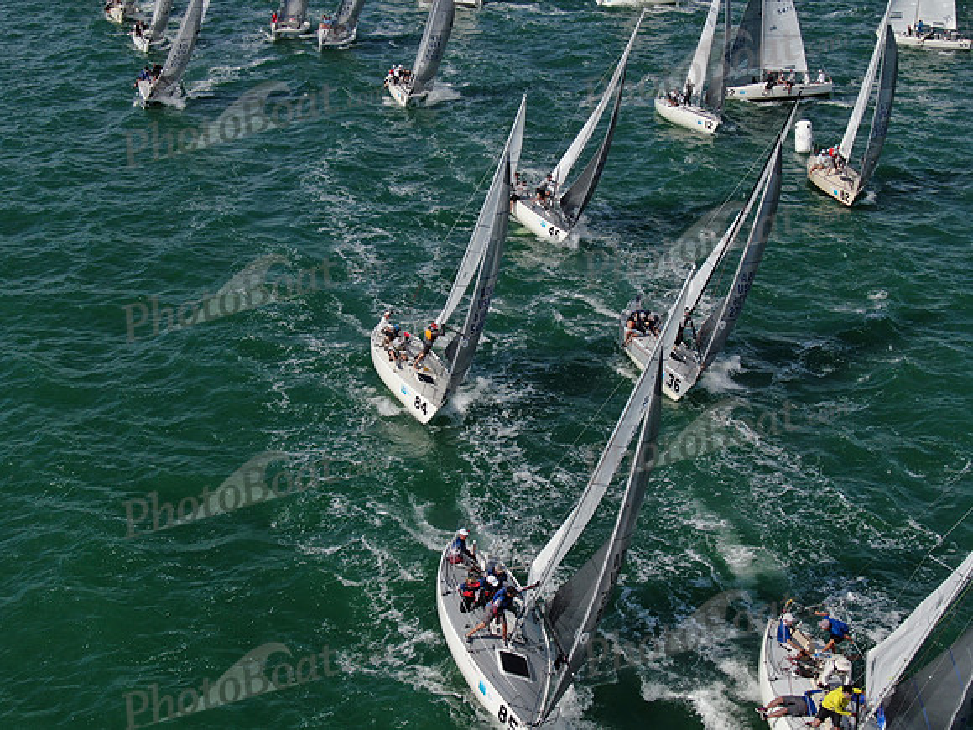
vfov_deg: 30.3
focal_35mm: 48
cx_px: 486
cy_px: 365
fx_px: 1349
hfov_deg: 39.7
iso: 100
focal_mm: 8.6
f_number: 3.8
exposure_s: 1/1250
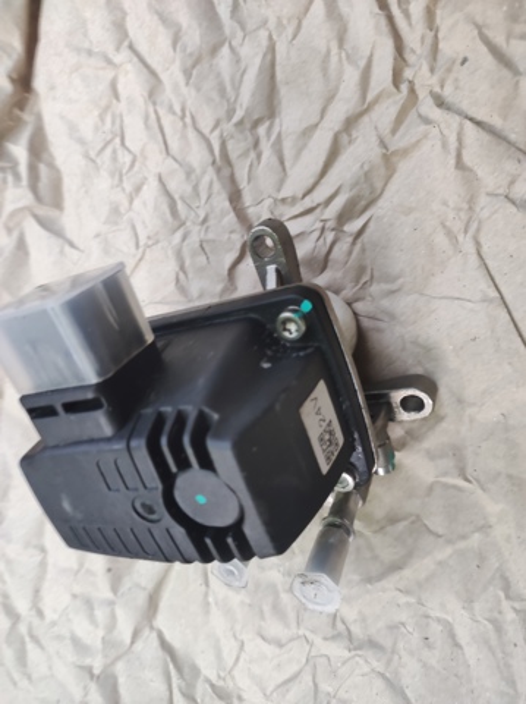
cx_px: 263
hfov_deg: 74.6
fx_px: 345
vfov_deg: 91.1
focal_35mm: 17
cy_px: 352
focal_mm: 4.74
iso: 818
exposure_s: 1/33
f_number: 1.79
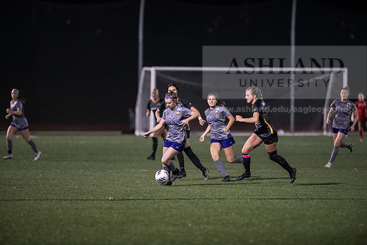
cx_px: 184
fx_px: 3059
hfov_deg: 6.9
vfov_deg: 4.6
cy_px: 122
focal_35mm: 300
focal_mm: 300
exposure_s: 1/1000
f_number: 2.8
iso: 8000
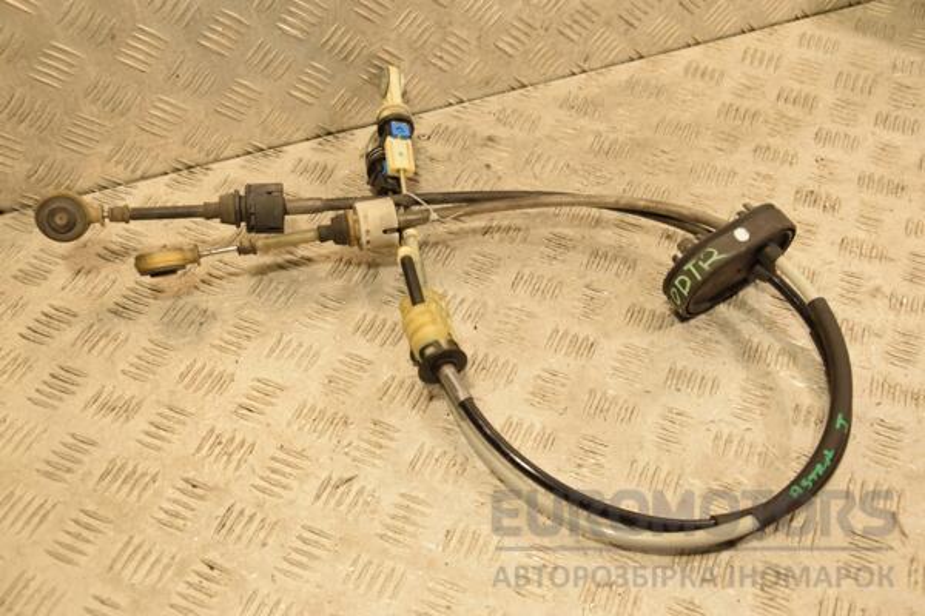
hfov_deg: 49.6
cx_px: 462
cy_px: 308
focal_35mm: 39
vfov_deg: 34.2
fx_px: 1002
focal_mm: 26
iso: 800
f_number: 6.3
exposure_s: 1/160
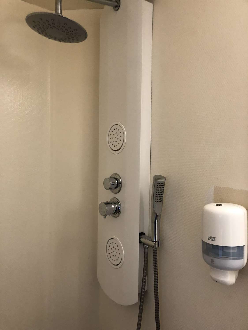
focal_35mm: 28
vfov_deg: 63.4
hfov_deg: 49.7
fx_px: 267
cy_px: 165
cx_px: 124
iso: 40
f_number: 1.8
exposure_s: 1/17
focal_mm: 3.99
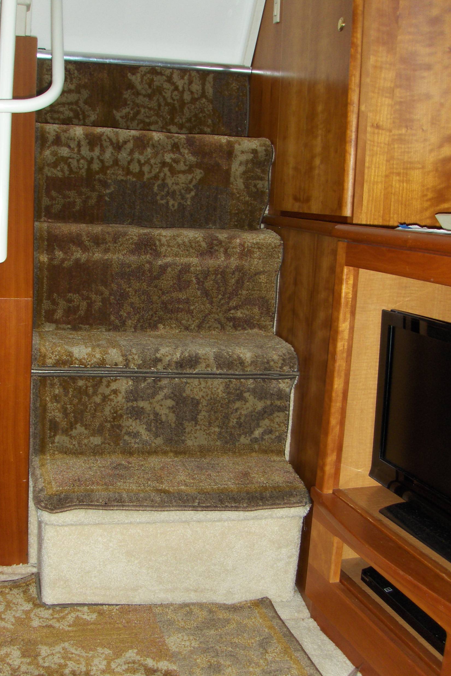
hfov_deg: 31.2
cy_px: 339
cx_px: 200
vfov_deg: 45.4
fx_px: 808
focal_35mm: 43
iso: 100
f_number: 3.5
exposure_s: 1/60
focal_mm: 6.5
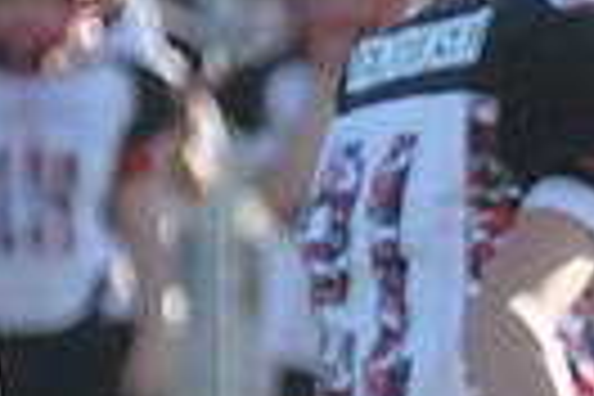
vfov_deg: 0.7
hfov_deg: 1.0
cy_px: 533
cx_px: 1296
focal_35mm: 1974
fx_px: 32568
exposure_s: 1/4000
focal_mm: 300
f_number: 4
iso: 1600
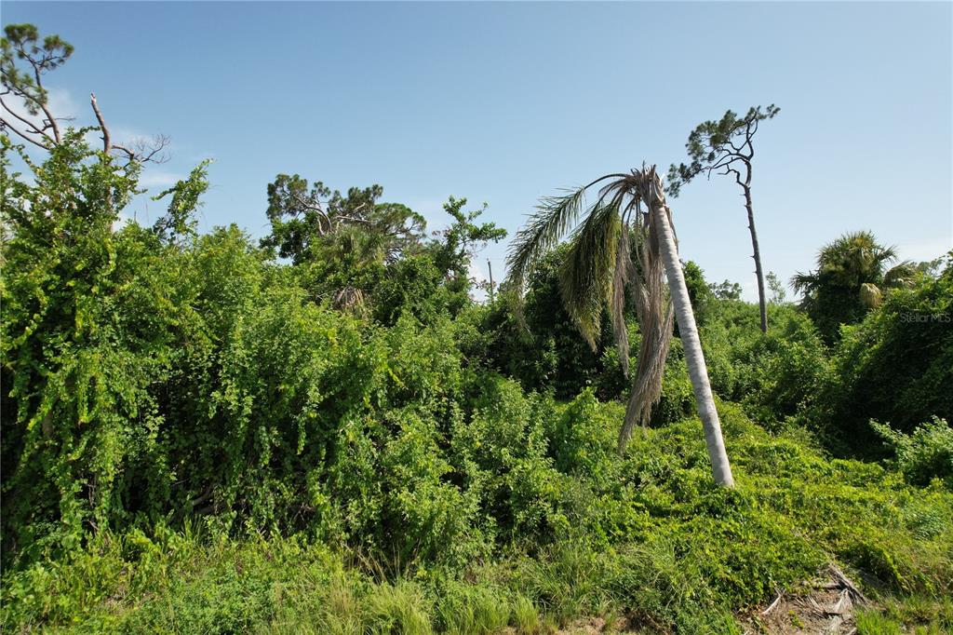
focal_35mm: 22
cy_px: 318
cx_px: 476
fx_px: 582
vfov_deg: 57.2
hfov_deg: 78.6
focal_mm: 8.38
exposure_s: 1/1600
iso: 100
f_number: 2.8
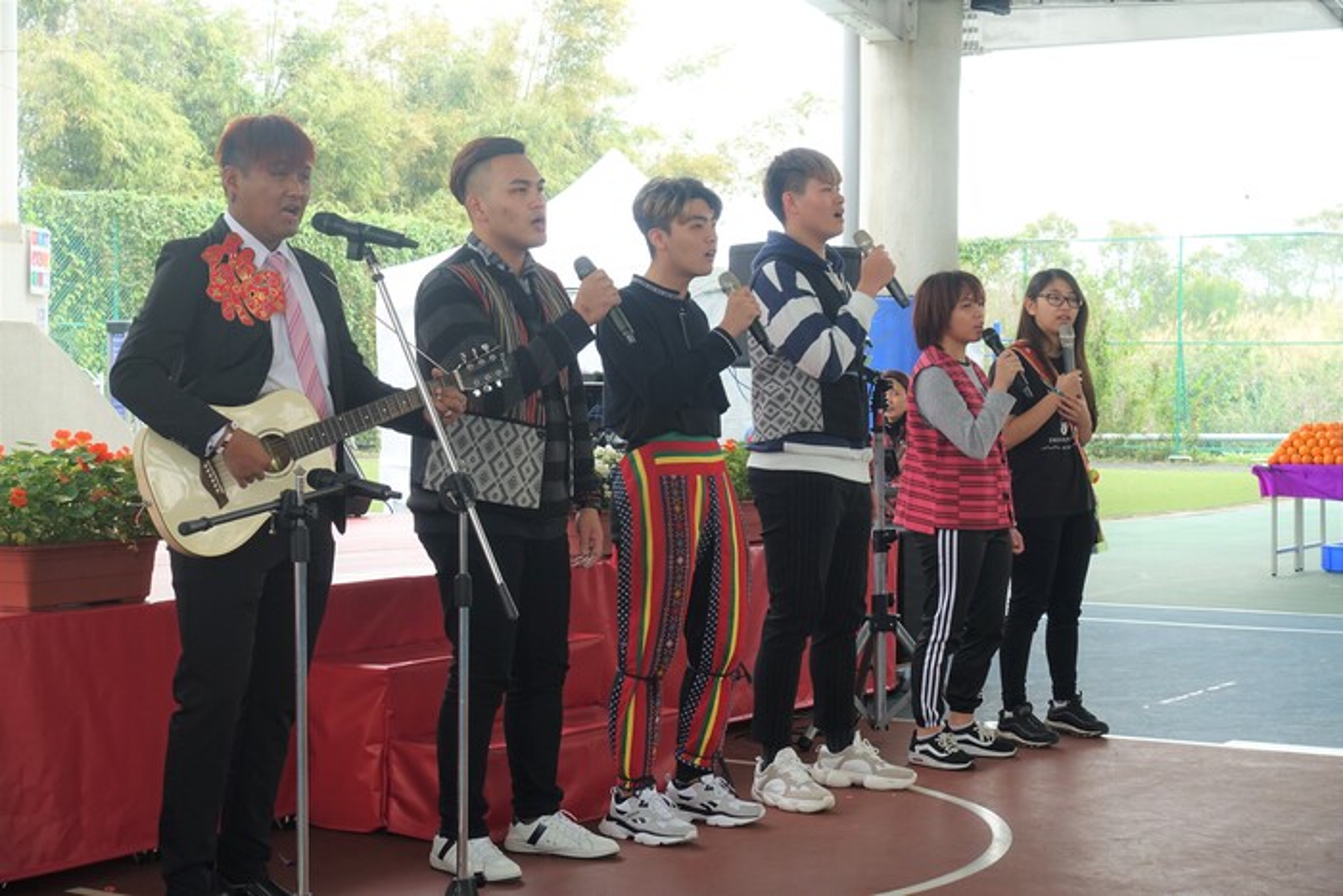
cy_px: 448
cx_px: 672
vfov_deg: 20.9
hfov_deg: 31.0
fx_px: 2425
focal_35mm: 65
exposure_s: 1/80
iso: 125
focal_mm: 23.9
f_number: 5.6
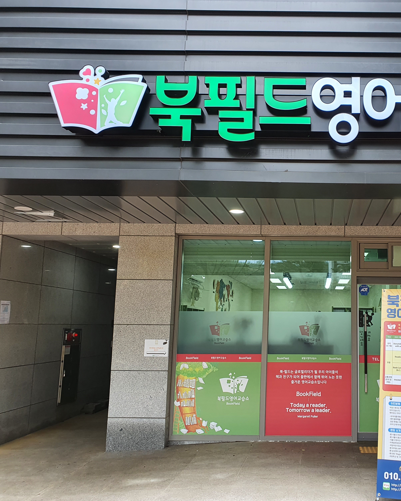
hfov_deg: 41.4
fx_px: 504
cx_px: 325
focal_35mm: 34
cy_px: 251
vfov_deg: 52.8
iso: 64
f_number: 2.4
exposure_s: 1/120
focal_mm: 4.32
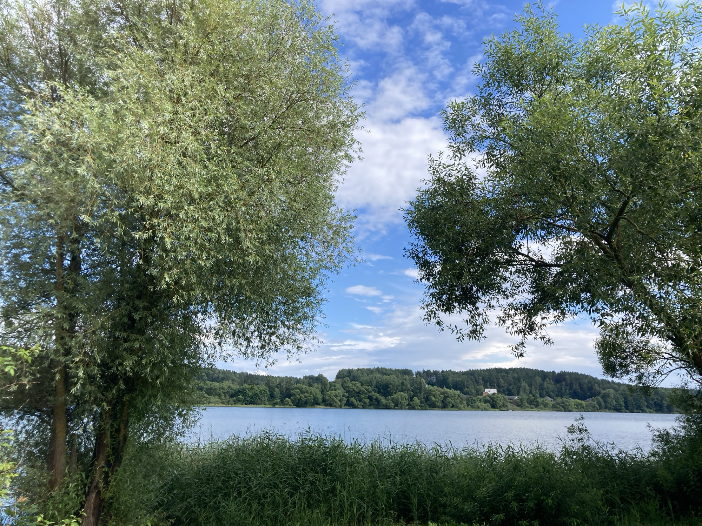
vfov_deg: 49.7
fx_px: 568
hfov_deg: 63.4
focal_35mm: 28
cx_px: 351
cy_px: 263
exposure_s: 1/1297
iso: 20
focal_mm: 3.99
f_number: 1.8
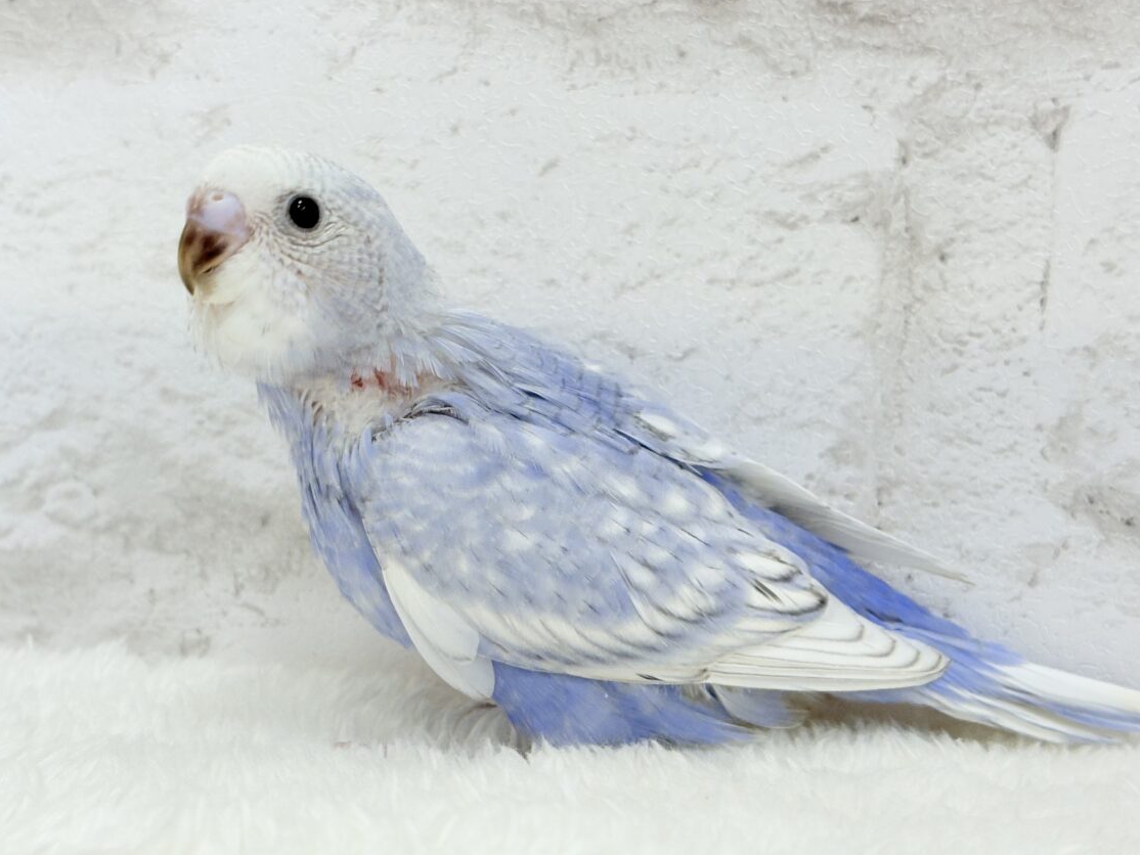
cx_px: 543
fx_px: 1845
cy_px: 451
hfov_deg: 34.3
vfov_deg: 26.1
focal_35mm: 56
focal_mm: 5.96
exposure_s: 1/100
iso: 80
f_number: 1.6
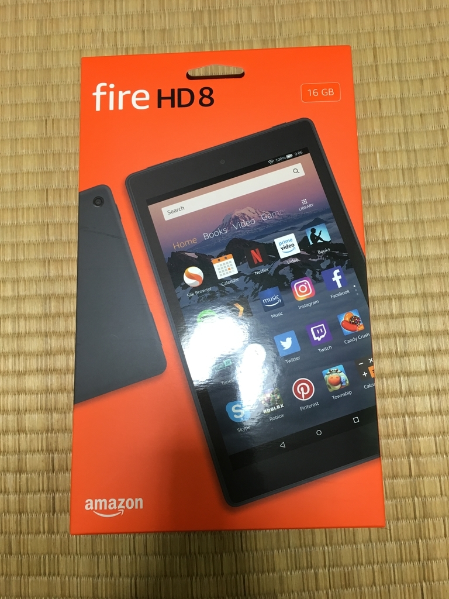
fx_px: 502
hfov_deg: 48.2
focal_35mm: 29
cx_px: 224
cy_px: 300
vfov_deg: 61.7
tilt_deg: -82.3
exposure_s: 1/30
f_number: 2.2
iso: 80
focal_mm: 4.15
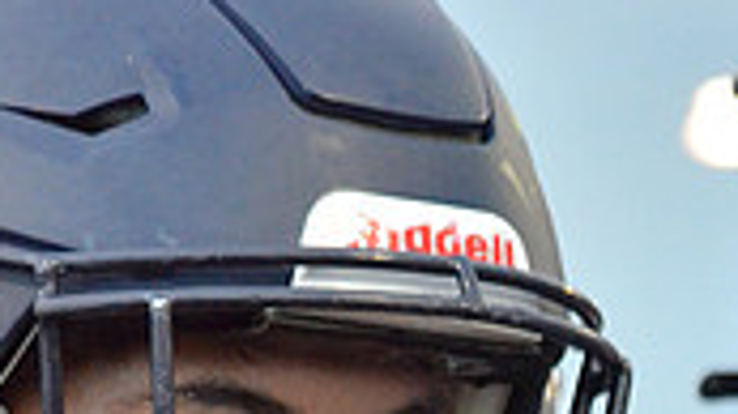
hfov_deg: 6.1
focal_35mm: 357
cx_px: 316
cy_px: 1225
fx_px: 6981
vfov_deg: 3.3
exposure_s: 1/500
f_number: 4.5
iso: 3200
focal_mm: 68
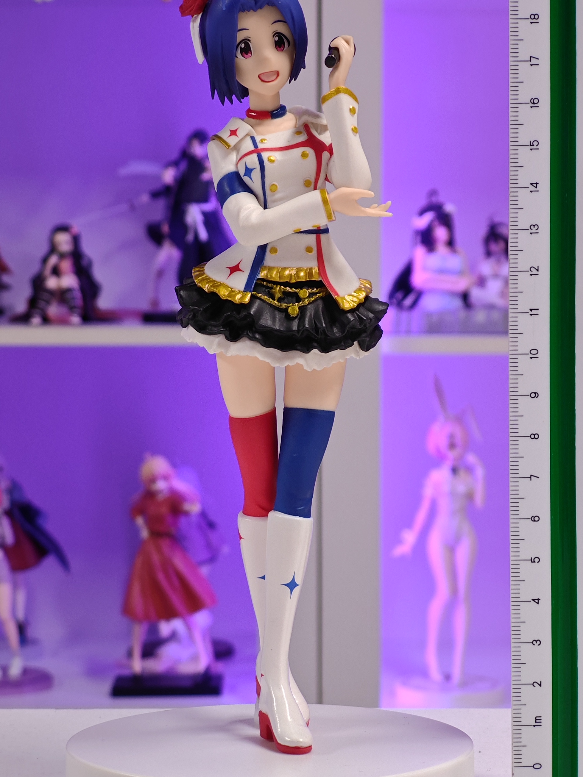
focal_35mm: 100
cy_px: 406
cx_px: 322
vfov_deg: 19.6
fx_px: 2246
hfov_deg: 14.8
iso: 400
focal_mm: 7.48
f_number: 2.4
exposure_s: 1/18.7
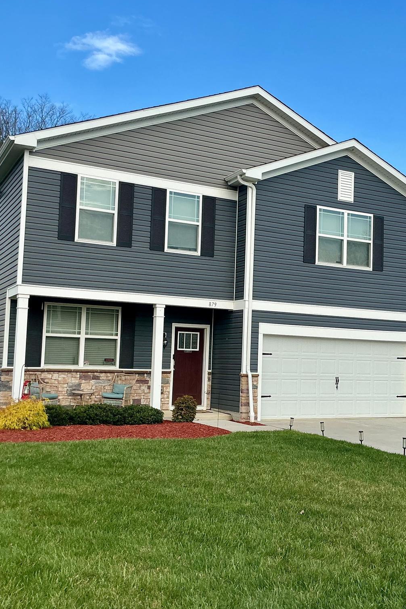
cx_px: 252
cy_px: 307
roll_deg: -1.3
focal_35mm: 41
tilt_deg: +5.1
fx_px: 694
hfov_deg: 32.5
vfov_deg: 47.4
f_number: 1.8
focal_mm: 3
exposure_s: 1/1015
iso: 25
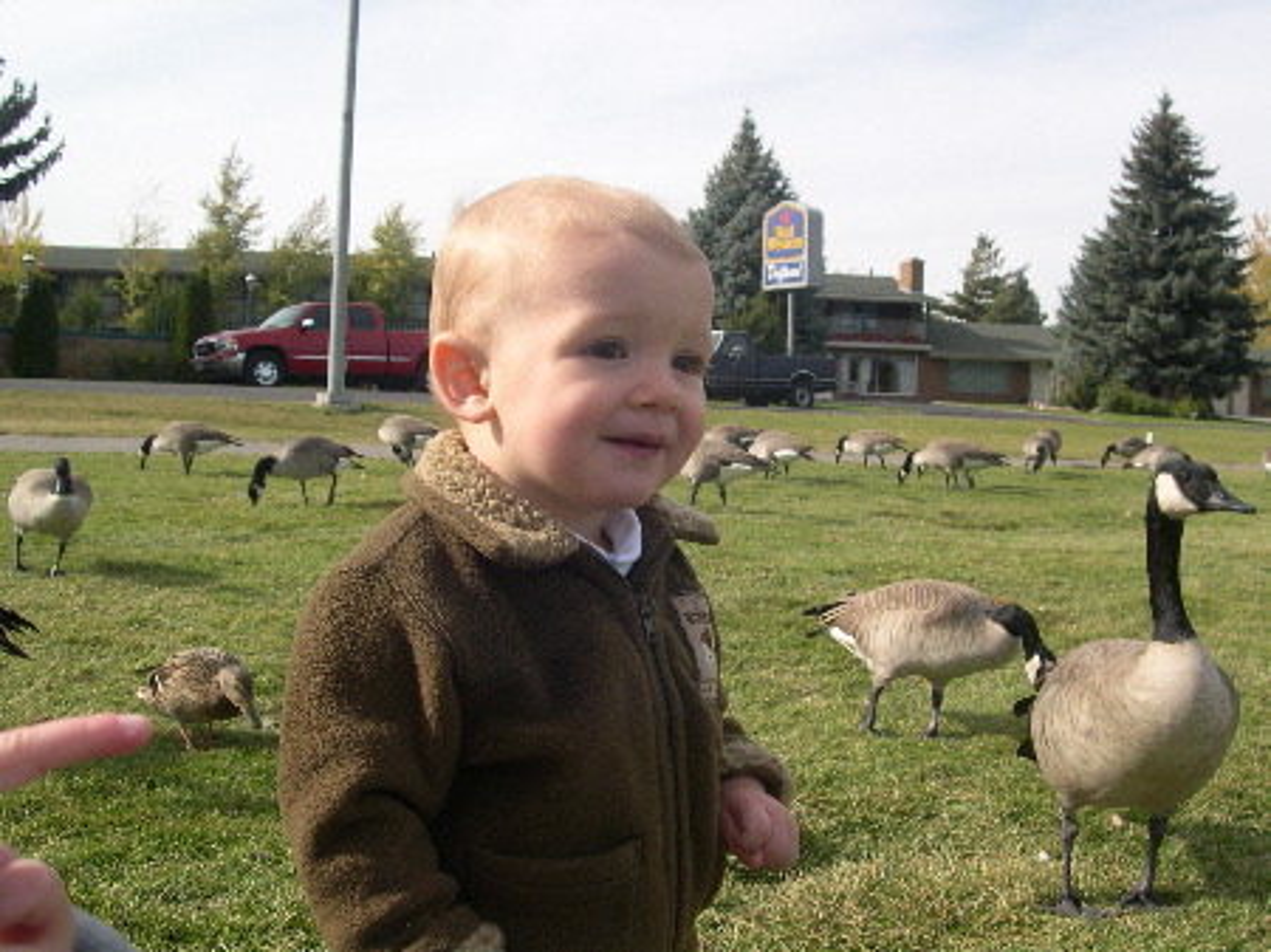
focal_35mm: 38
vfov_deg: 37.7
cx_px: 636
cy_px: 476
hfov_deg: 49.0
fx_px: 1395
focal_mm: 8
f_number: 7.6
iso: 100
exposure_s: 1/119
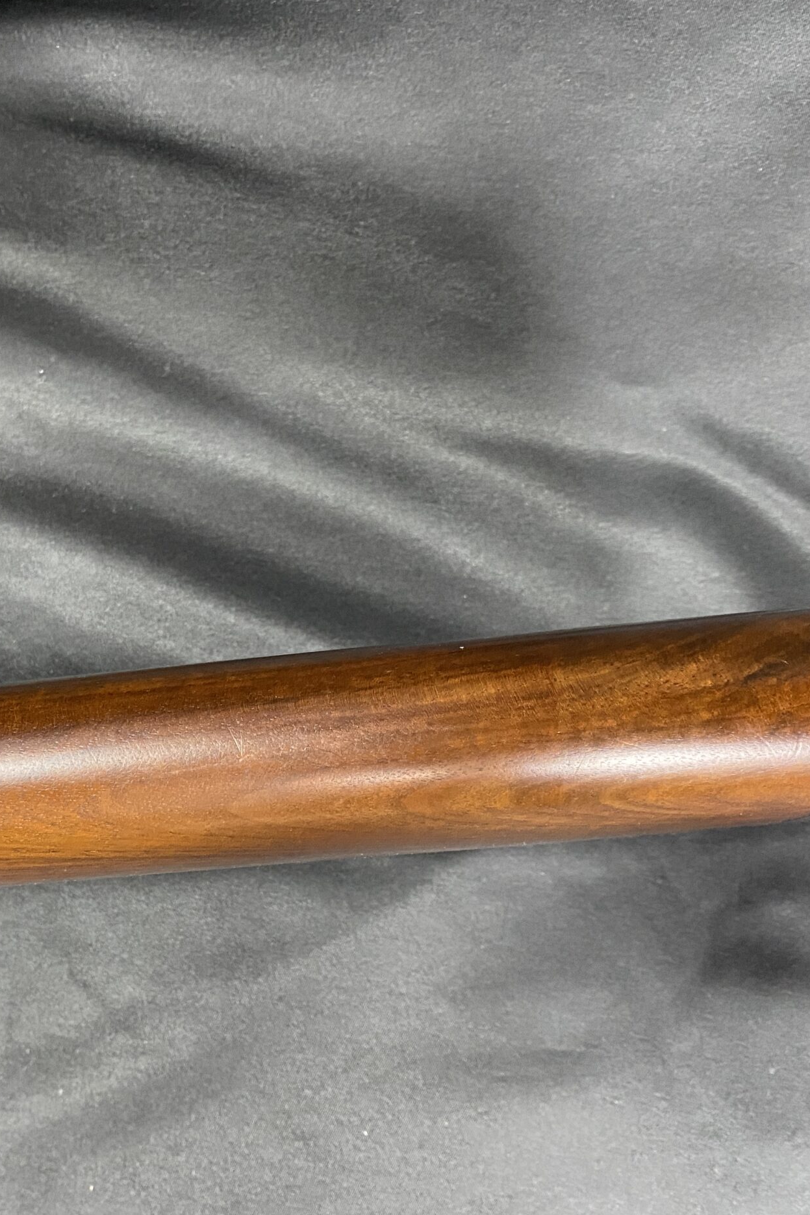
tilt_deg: -74.4
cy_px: 615
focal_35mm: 37
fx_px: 1249
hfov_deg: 35.3
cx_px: 231
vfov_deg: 51.9
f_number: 1.8
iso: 500
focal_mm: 4.25
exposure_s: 1/60
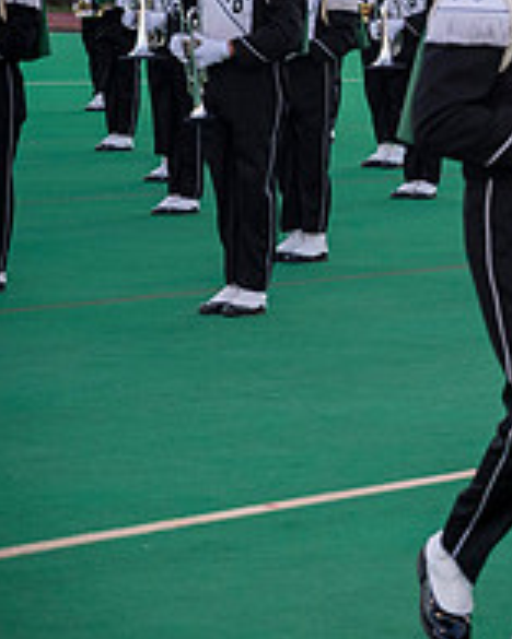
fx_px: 3694
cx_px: 916
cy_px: 69
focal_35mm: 195
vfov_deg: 9.9
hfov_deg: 7.7
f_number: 4
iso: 2000
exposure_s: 1/2000
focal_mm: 70
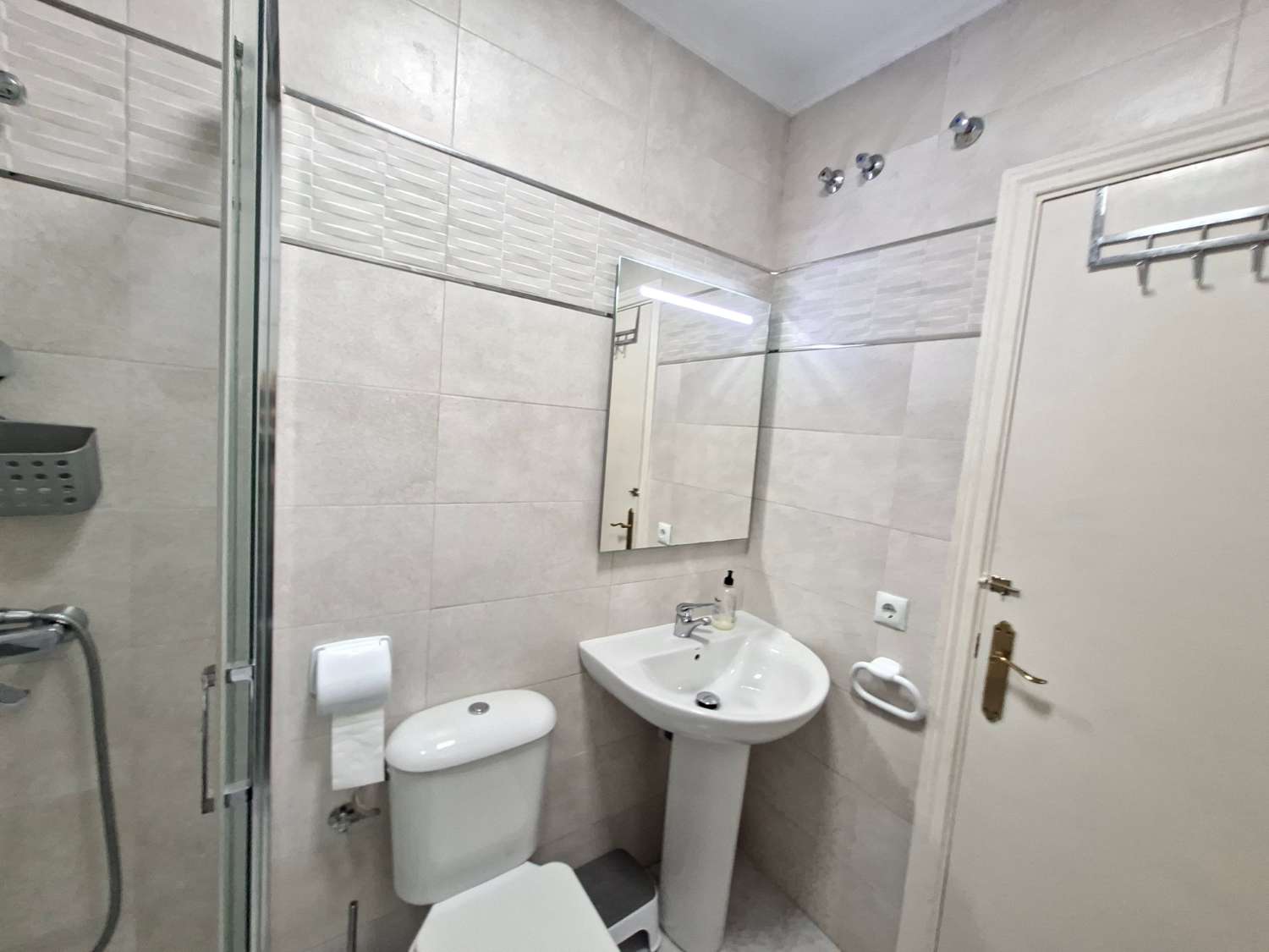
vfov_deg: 89.9
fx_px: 477
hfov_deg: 106.2
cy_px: 476
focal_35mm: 13
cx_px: 634
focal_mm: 1.74
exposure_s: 1/50
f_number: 2.2
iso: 160
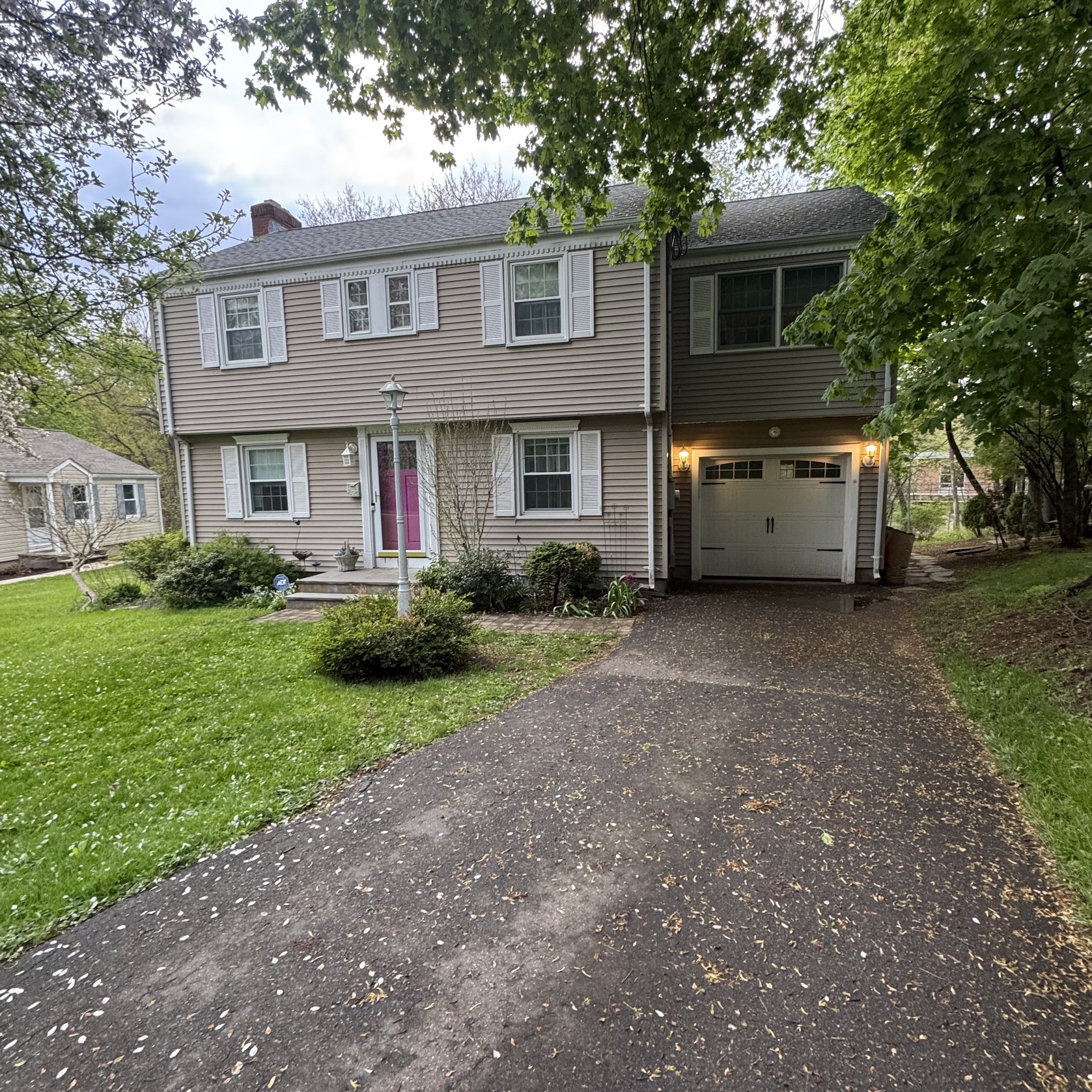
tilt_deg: -4.7
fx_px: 607
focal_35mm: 17
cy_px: 550
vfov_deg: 84.0
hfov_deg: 84.0
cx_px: 555
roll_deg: +2.7
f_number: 2.2
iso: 250
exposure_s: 1/99
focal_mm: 2.22
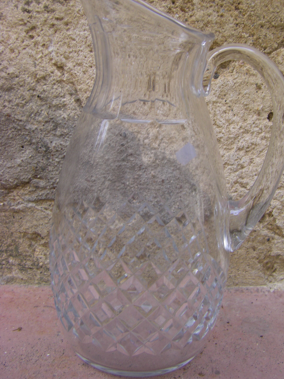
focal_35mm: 43
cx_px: 158
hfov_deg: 33.6
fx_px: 470
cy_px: 175
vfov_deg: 43.8
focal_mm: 6.3
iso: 80
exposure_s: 1/50
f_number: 3.5
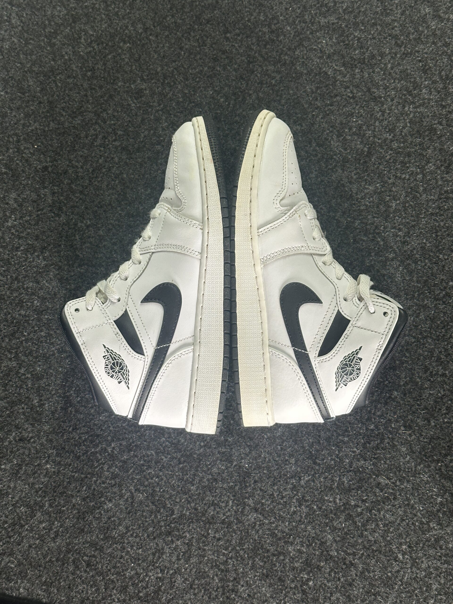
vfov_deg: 39.7
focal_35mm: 48
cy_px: 302
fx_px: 838
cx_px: 226
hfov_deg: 30.3
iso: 125
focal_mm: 6.86
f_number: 1.78
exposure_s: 1/50
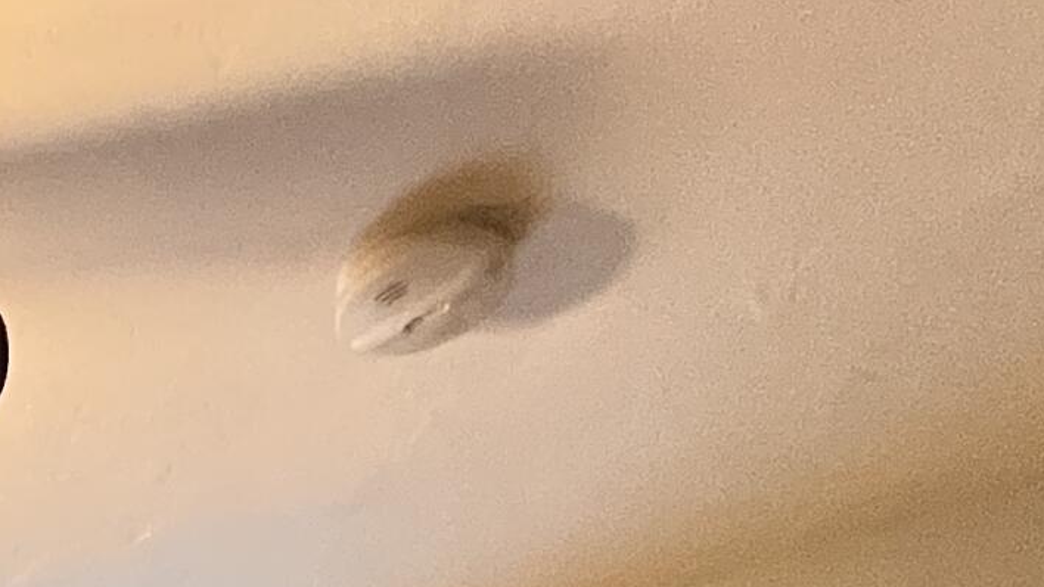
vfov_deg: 12.4
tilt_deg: -3.8
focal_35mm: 60
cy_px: 1621
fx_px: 1661
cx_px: -442
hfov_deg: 26.9
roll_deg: +1.5
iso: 640
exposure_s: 1/40
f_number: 1.8
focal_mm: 1.57
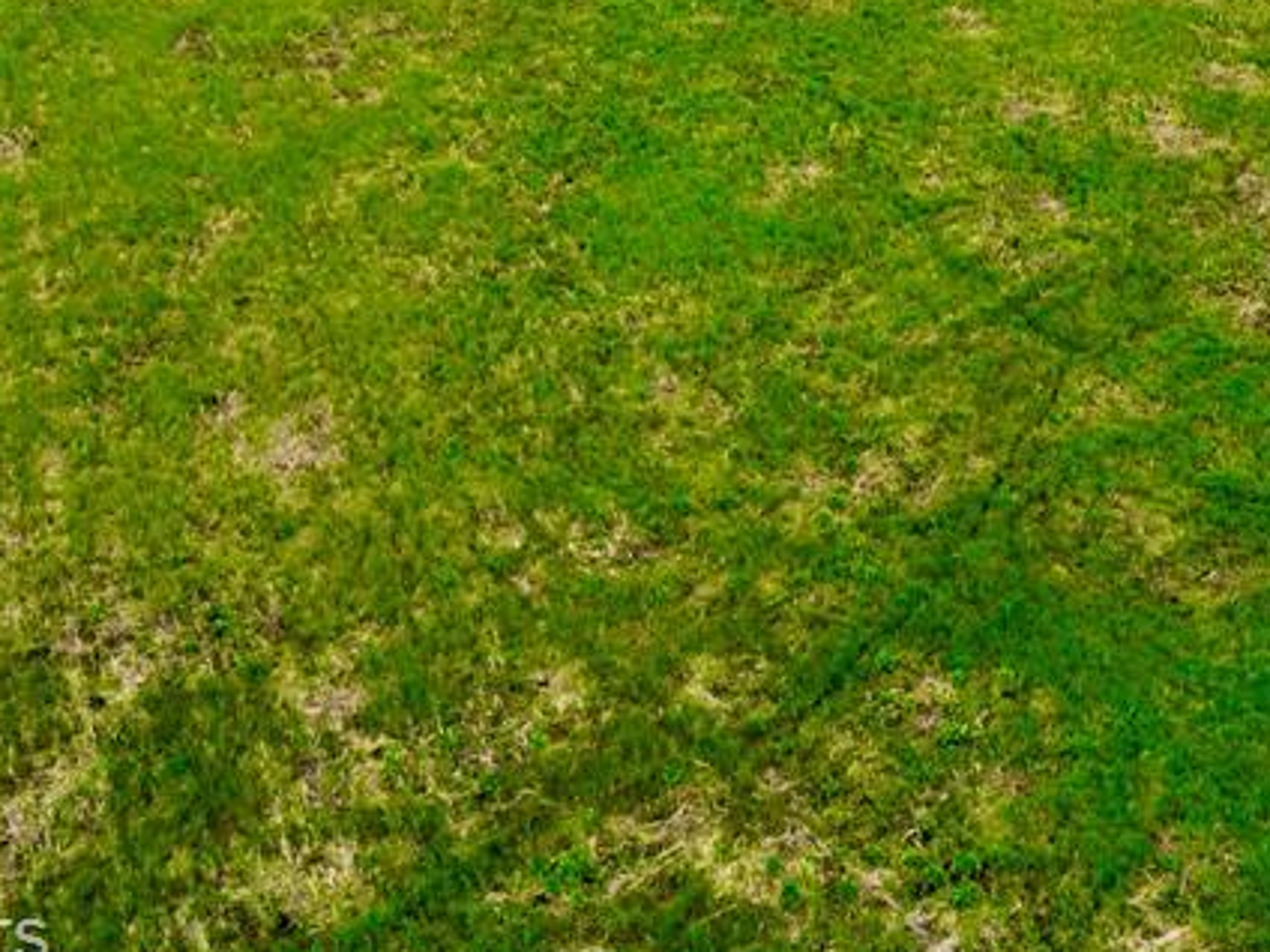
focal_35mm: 58
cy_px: -162
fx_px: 2128
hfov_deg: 32.9
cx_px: 857
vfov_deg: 23.3
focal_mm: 6.72
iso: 140
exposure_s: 1/160
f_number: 1.7
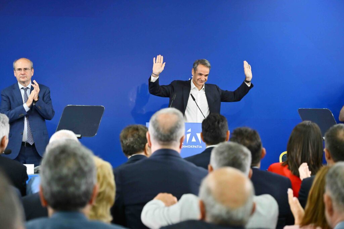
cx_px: 172
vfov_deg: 13.8
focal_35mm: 99
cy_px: 114
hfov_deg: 20.6
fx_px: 946
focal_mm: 99
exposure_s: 1/250
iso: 5000
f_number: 4.5
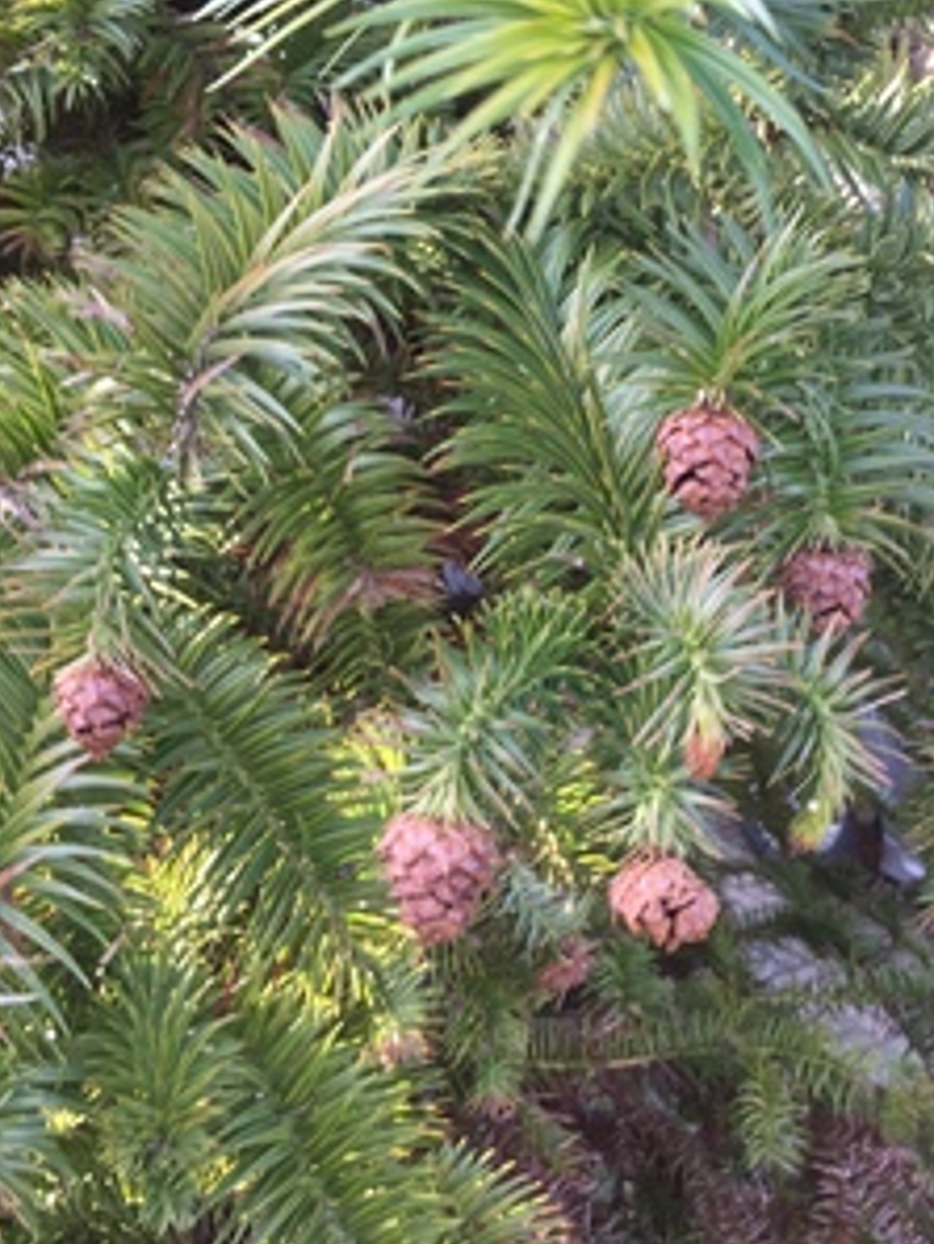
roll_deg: -0.8
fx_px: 1402
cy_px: 570
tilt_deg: -9.4
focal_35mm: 39
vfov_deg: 47.8
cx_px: 574
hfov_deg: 36.7
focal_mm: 4.15
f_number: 2.2
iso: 32
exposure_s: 1/100
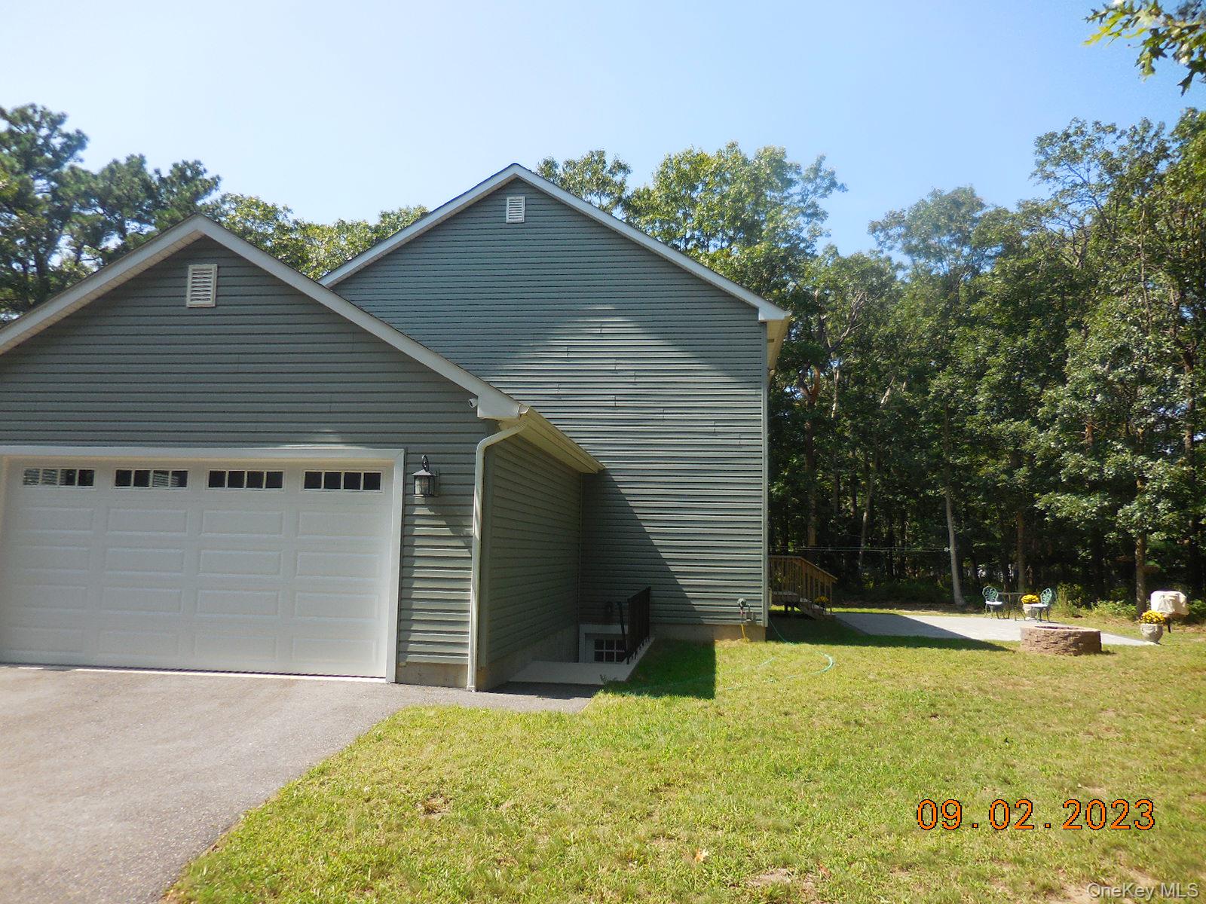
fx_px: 871
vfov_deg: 54.9
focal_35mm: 25
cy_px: 452
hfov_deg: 69.4
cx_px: 603
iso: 125
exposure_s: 1/640
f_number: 3.3
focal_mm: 4.5
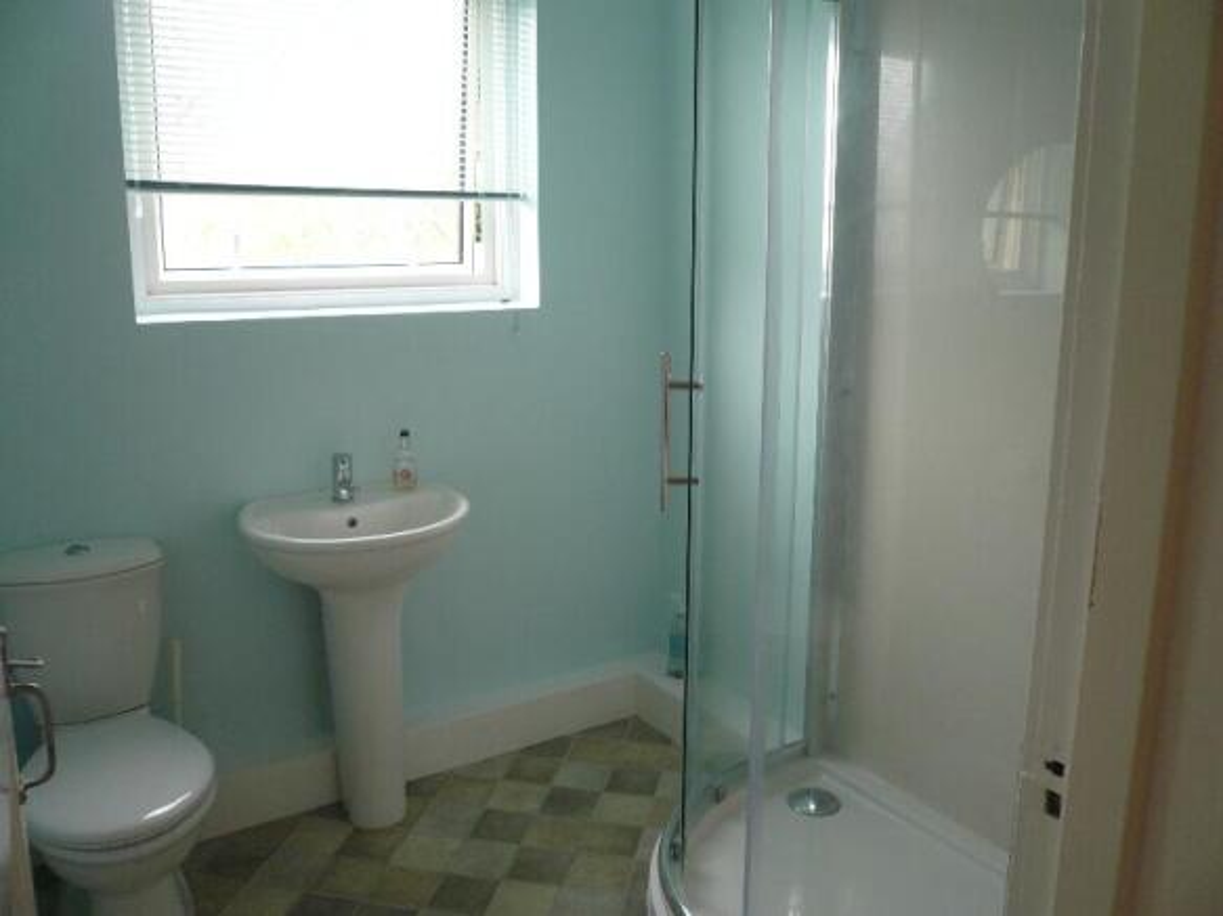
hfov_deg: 63.5
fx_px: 989
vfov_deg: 49.7
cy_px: 458
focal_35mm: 28
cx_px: 612
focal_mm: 4.6
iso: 100
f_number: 2.8
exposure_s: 1/40
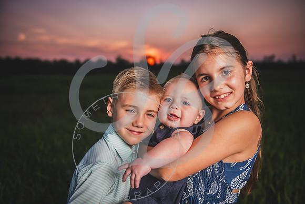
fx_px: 271
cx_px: 152
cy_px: 102
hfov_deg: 58.7
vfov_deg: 41.1
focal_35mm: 32
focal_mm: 32
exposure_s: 1/1000
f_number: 2.8
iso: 200
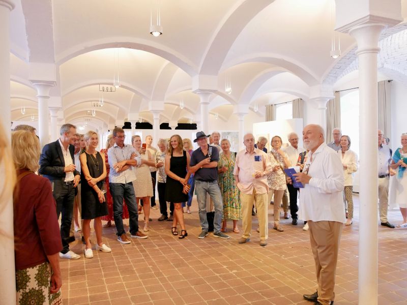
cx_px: 204
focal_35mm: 28
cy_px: 152
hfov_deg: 63.4
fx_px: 329
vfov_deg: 49.7
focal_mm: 14
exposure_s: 1/60
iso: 2000
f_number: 4
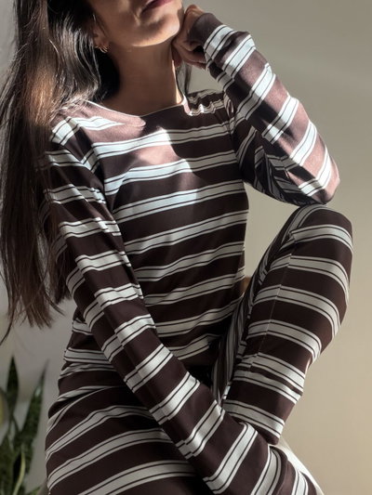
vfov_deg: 60.0
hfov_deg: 46.8
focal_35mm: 30
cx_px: 186
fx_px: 430
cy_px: 248
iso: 125
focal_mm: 2.71
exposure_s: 1/50
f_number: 1.9
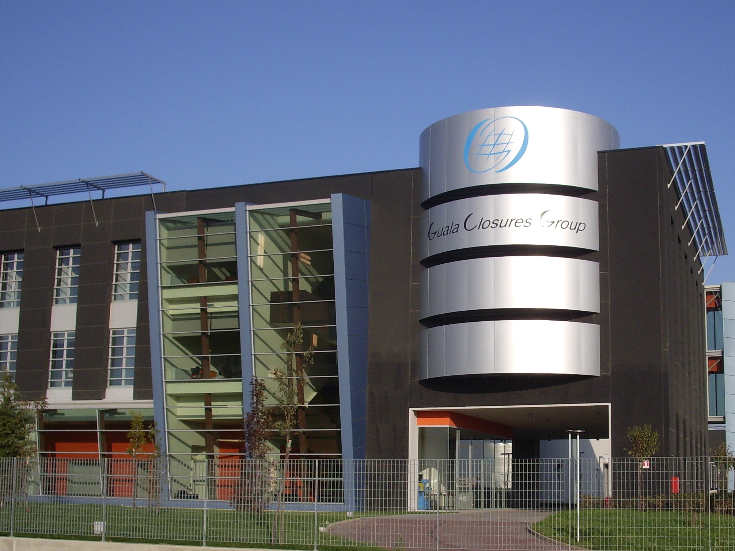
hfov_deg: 38.7
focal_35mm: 49
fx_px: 1041
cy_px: 330
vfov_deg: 29.6
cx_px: 446
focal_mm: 5.8
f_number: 4.3
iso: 80
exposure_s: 1/800
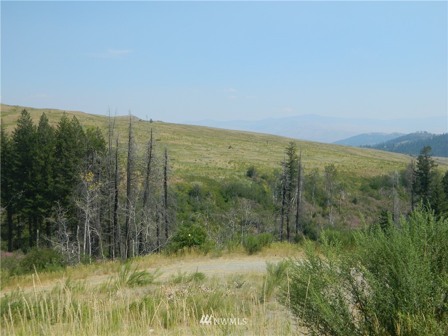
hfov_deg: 45.8
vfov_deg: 35.1
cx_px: 224
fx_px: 531
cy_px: 168
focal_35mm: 41
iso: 80
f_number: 9.8
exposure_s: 1/160
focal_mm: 7.3
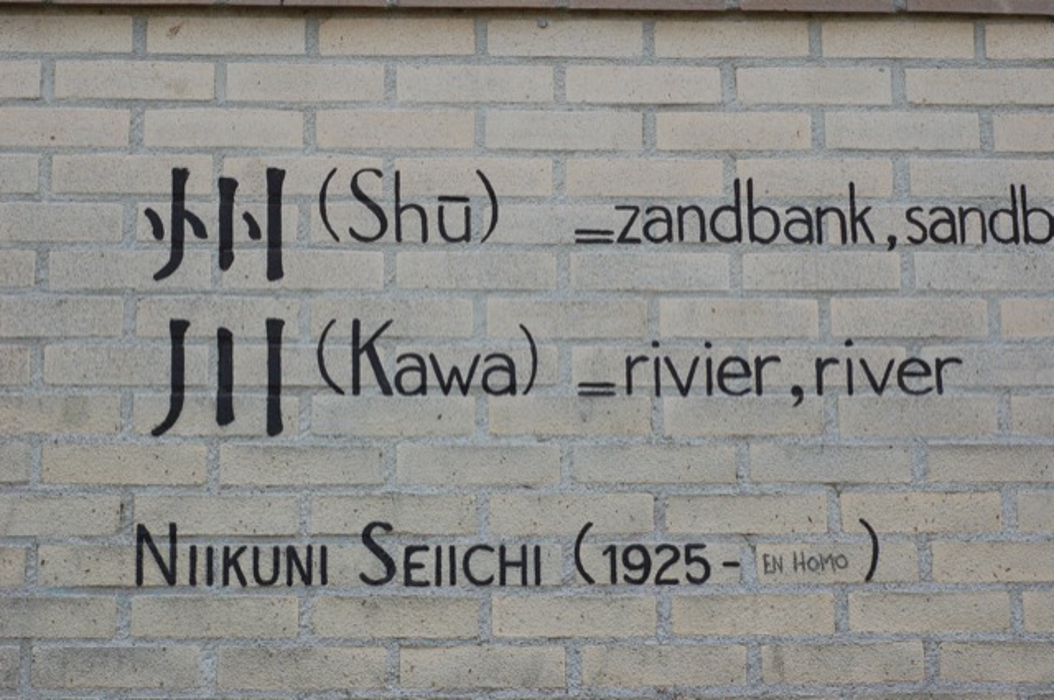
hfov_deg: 27.0
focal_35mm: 75
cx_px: 527
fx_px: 2193
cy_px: 350
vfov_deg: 18.1
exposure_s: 1/320
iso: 400
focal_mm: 50
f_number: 9
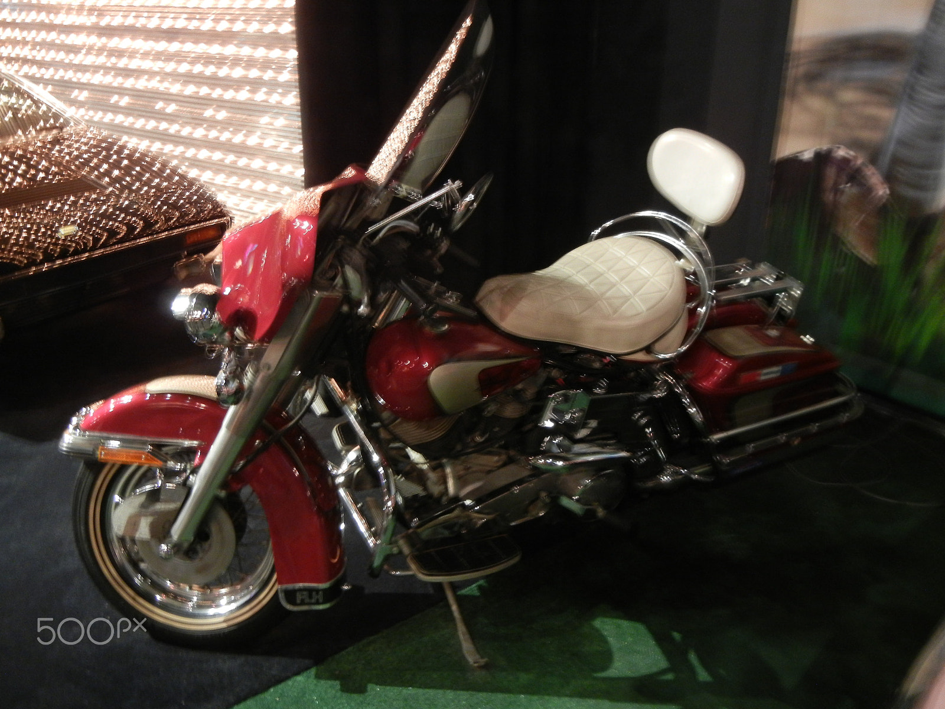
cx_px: 472
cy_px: 354
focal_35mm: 30
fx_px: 819
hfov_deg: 60.0
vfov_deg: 46.8
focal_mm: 5.4
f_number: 3.5
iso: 400
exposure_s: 1
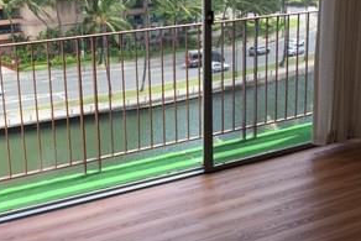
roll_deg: -0.5
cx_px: 205
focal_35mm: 66
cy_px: 90
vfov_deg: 20.6
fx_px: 662
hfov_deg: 30.5
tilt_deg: -15.0
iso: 32
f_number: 2.2
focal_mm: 4.15
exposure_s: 1/465
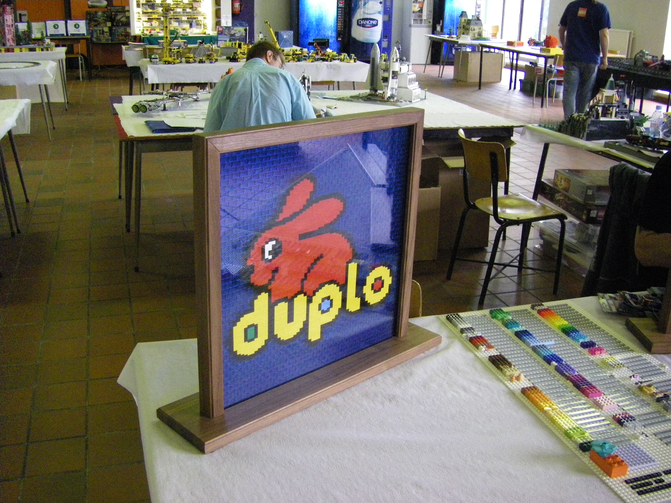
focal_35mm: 38
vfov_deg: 37.7
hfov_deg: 49.0
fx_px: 737
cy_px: 252
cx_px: 336
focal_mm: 6.3
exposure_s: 1/30
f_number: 3.5
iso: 800
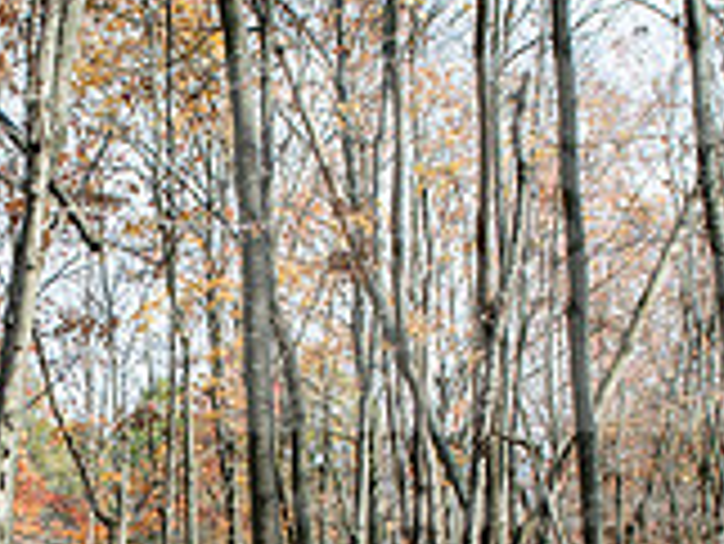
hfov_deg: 23.0
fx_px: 1737
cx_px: 85
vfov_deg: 17.2
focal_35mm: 83
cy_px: 600
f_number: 5
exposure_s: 1/500
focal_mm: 24
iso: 125
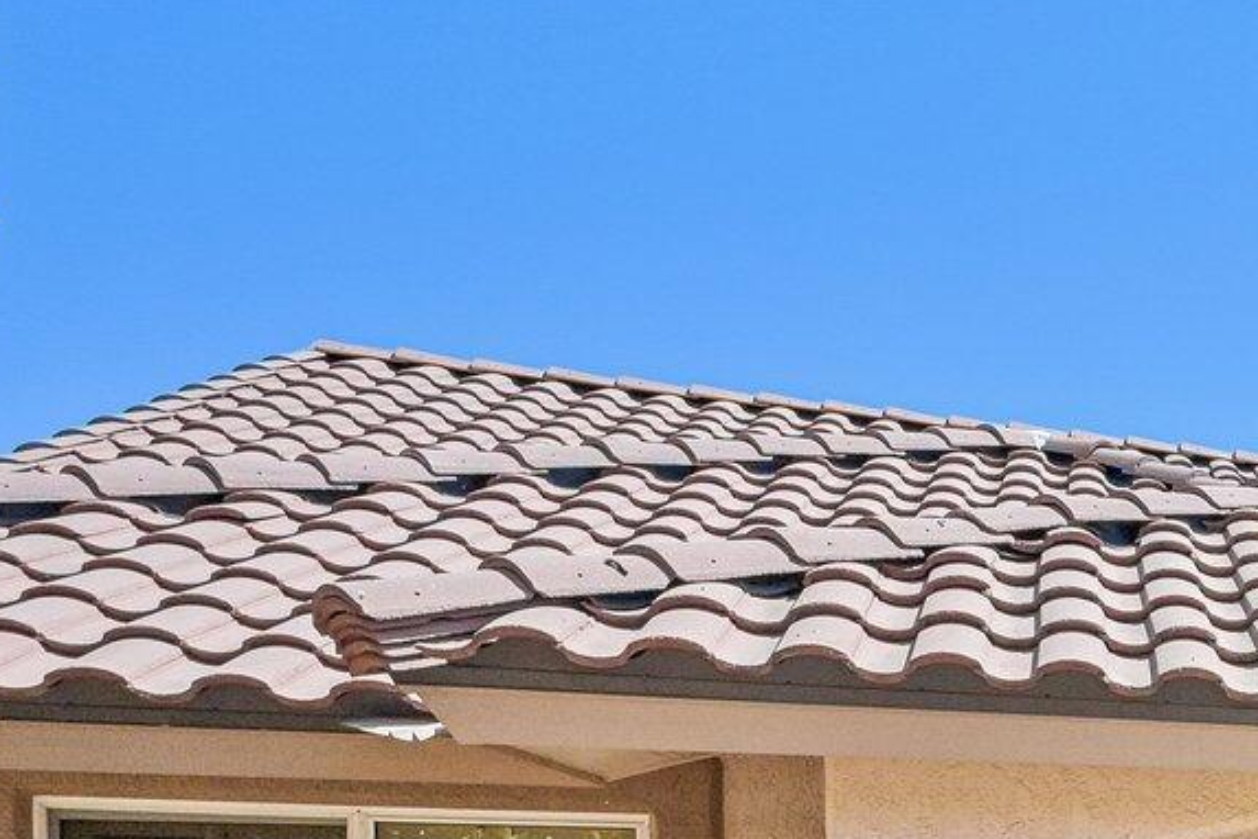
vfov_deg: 24.4
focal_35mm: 50
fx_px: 1747
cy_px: 1020
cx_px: 1943
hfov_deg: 26.6
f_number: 8
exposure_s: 1/1250
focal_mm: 14
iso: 640
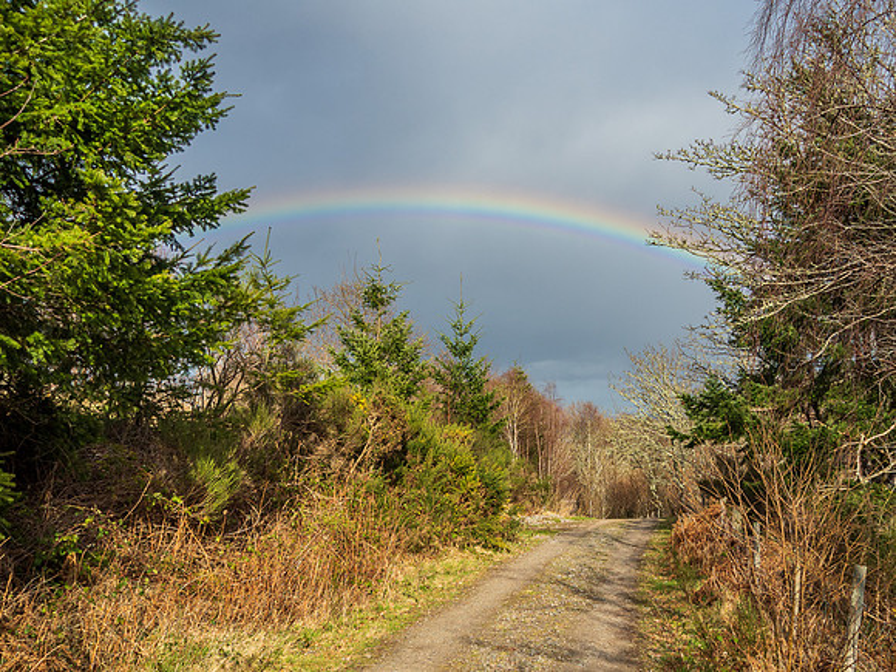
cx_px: 559
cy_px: 336
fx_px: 905
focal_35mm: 35
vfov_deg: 40.7
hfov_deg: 52.1
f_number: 4
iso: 200
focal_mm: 14
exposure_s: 1/1600
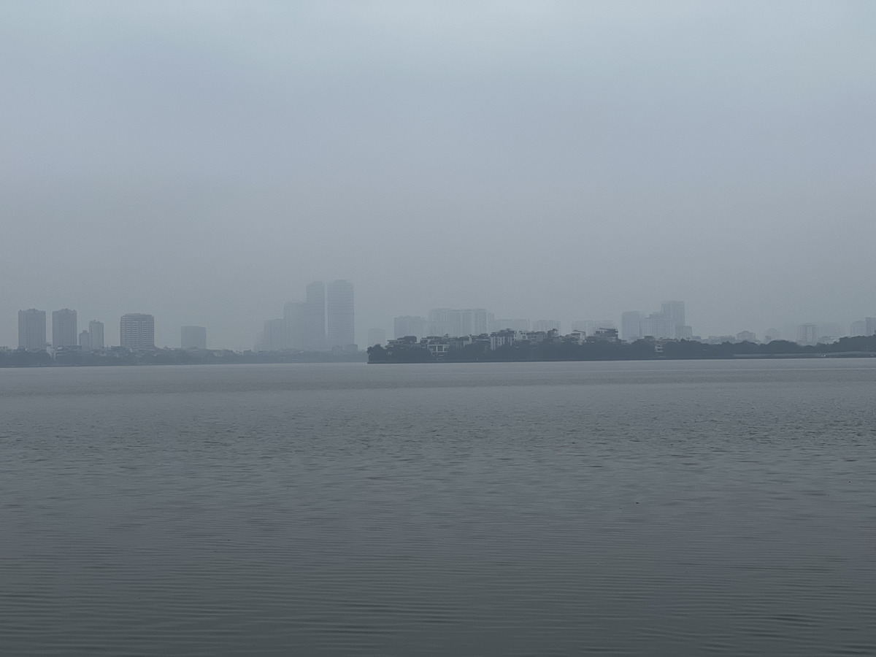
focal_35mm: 77
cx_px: 438
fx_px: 1949
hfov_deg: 25.3
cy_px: 328
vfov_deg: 19.1
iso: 32
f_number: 2.8
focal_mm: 9
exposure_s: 1/284
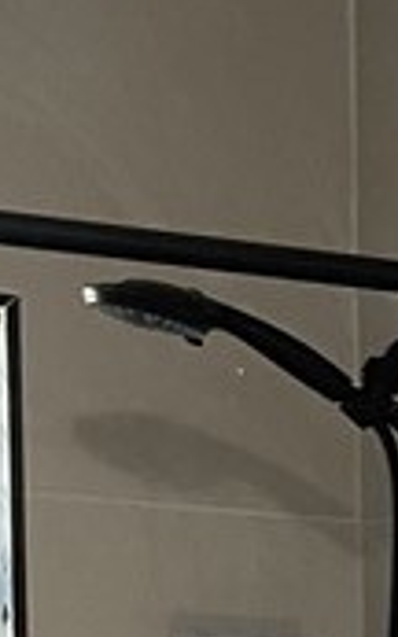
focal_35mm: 182
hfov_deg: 6.6
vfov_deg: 10.7
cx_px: 1161
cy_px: 1189
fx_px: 3161
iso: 32
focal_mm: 3
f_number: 1.8
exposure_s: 1/120
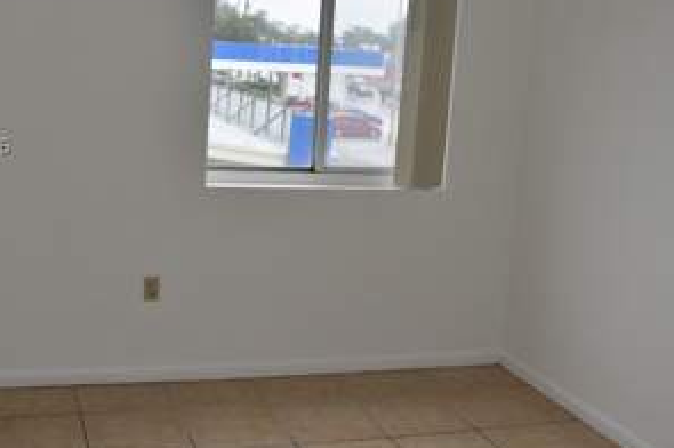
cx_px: 254
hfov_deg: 44.2
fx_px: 823
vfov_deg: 30.2
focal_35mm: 44
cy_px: 146
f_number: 5.6
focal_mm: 18
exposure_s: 1/60
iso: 100
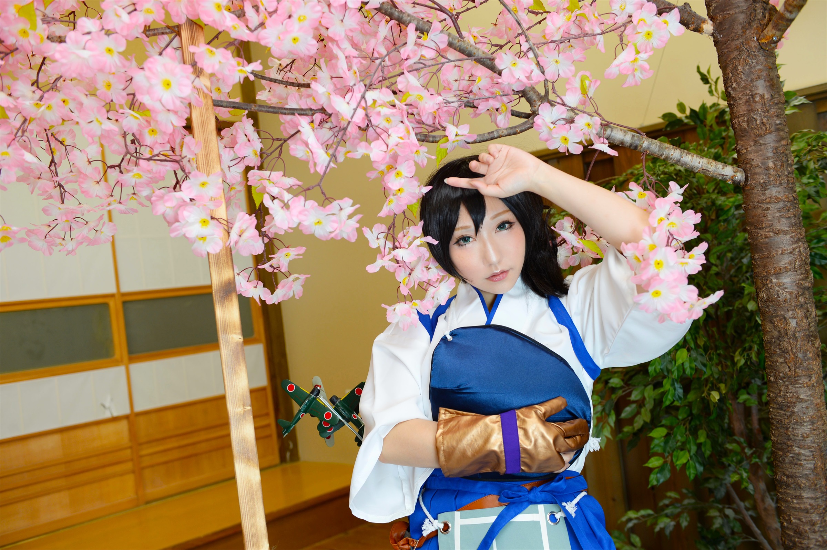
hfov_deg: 53.2
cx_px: 414
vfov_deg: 36.8
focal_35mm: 36
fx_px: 826
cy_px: 275
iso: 200
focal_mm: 36
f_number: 4
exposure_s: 1/125
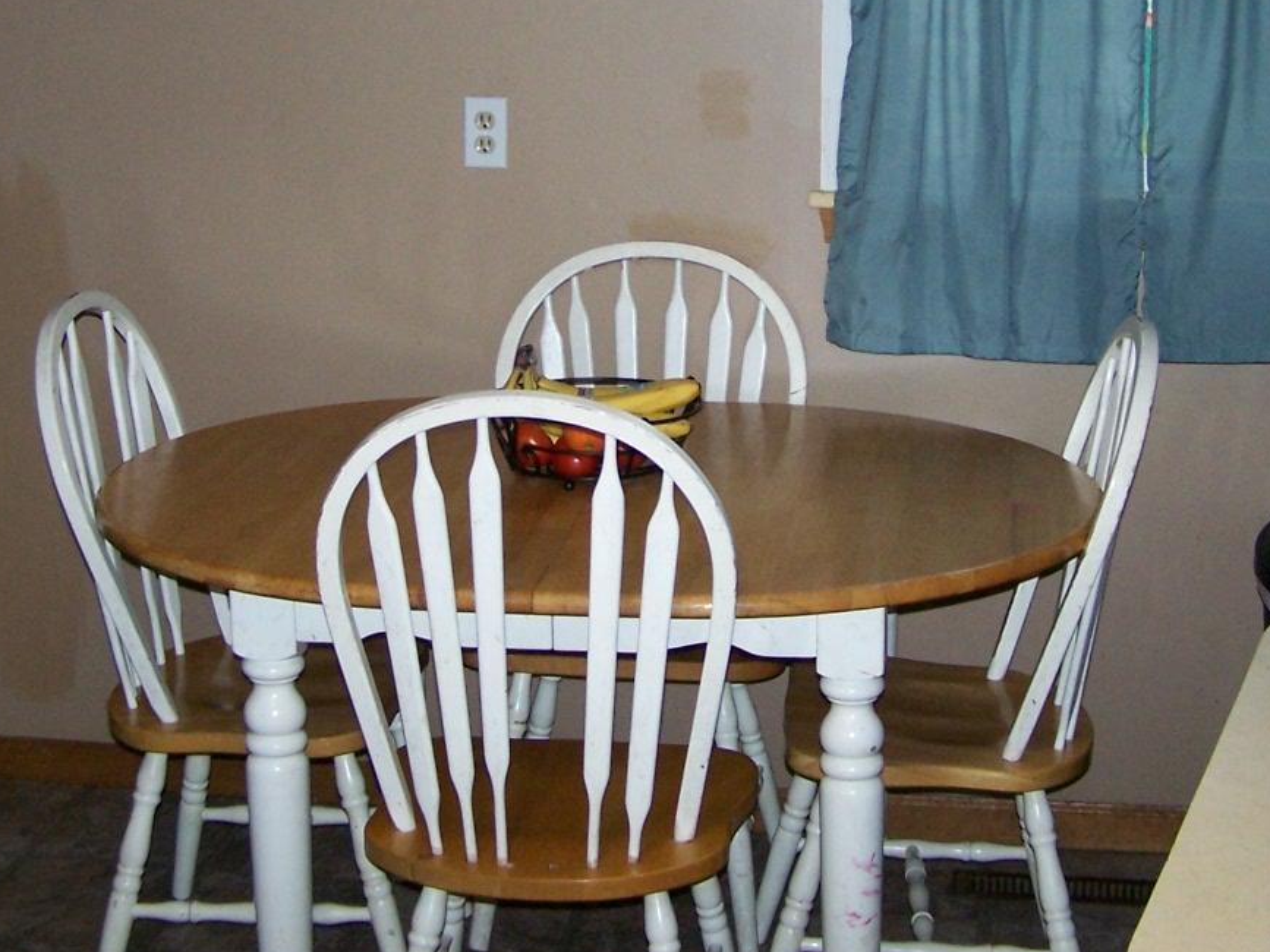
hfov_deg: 28.5
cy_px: 179
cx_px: 702
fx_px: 2494
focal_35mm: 68
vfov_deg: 21.3
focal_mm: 6.3
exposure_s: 1/60
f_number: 2.8
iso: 140
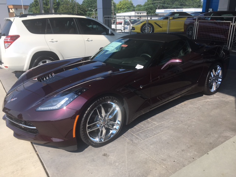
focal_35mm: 29
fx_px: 198
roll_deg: +0.2
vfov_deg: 48.2
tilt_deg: -20.0
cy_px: 88
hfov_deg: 61.7
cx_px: 118
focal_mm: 4.15
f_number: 2.2
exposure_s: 1/1326
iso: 25
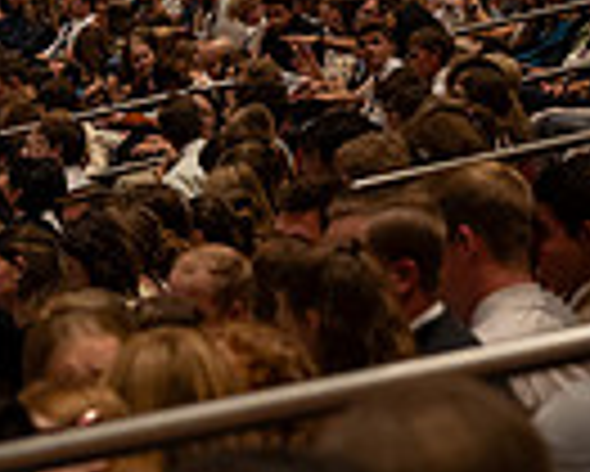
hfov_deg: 6.6
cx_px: -117
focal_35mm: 292
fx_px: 5103
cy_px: -25
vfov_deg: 5.3
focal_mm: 70
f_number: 4
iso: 1000
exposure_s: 1/60
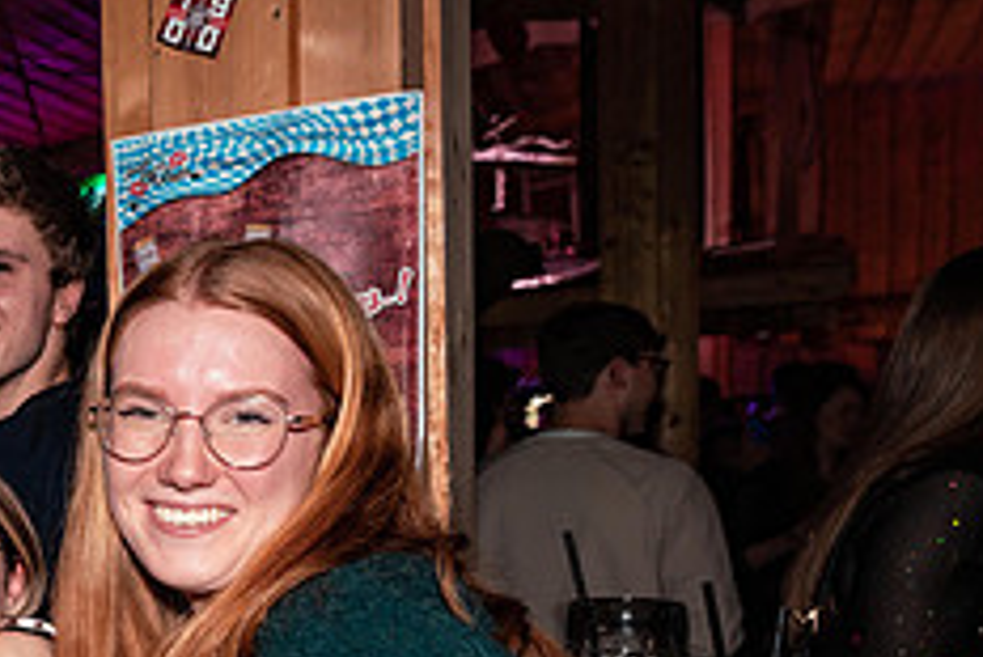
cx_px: -233
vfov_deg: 26.2
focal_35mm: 50
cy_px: 579
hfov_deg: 32.0
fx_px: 1366
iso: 1600
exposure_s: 1/60
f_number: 4.5
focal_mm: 20
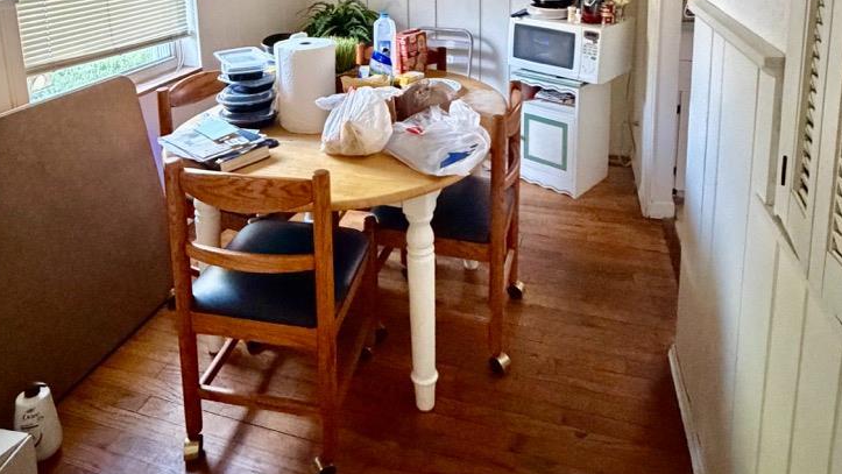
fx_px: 603
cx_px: 399
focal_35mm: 27
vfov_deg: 38.8
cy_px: 19
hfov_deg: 69.8
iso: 1250
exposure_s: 1/52
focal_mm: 2.22
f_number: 2.2
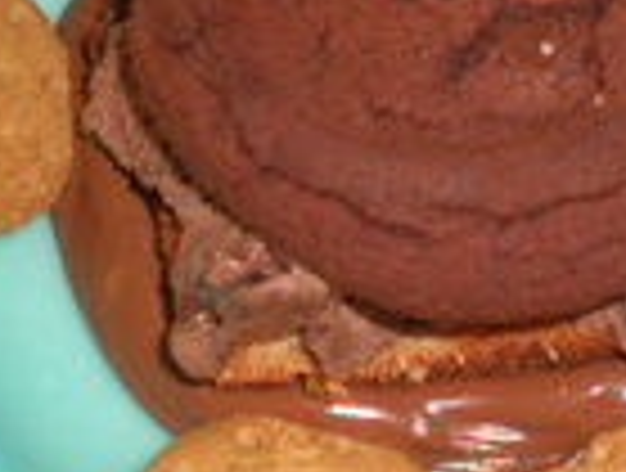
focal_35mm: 109
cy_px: 121
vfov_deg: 13.6
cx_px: 468
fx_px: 1976
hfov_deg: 17.9
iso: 64
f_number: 3.1
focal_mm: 6.3
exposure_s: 1/30
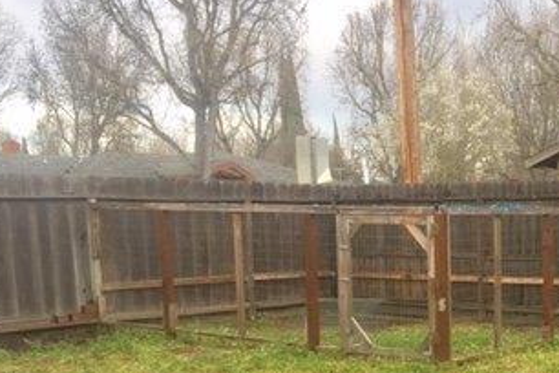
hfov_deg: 29.8
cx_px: 557
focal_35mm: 63
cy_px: 371
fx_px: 978
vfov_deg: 20.9
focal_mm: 4.15
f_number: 2.2
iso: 32
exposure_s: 1/220
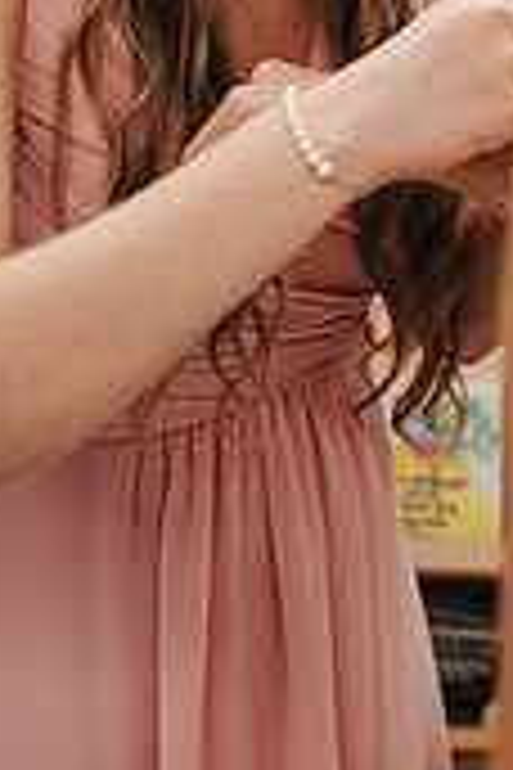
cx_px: 279
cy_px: -153
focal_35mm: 92
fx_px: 1966
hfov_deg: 14.9
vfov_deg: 20.7
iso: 1000
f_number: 3.2
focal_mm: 35
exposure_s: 1/125
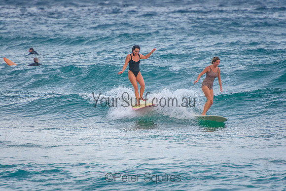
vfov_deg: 2.2
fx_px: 4885
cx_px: 143
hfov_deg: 3.4
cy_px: 96
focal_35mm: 615
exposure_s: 1/1600
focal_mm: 400
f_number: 5.6
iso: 800
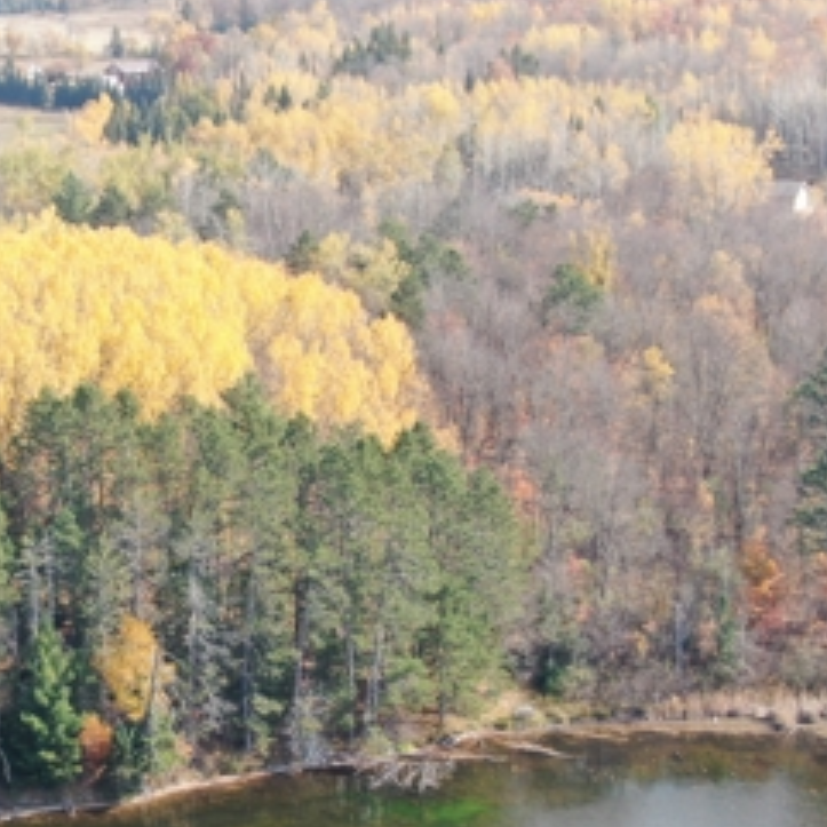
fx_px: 2541
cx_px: 98
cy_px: 594
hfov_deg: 18.2
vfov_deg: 18.4
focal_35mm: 94
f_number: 3.8
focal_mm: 8.6
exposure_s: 1/200
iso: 100
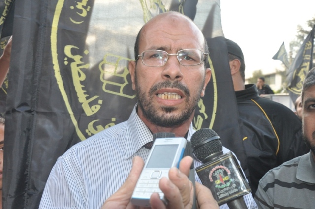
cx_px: 158
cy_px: 104
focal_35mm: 38
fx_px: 328
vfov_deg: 35.4
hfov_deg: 51.3
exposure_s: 1/200
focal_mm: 25
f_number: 8
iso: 1000
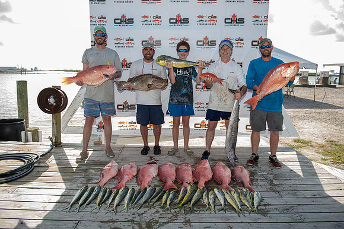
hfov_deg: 69.4
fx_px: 248
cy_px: 114
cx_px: 172
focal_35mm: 26
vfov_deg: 49.5
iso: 50
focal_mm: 26
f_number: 3.5
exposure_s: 1/250
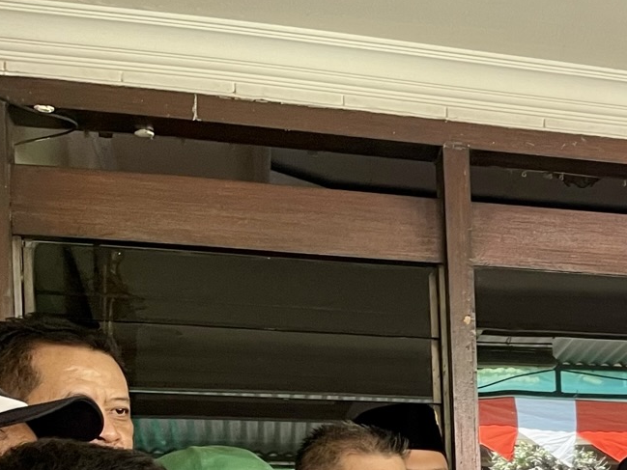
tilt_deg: -3.7
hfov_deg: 20.7
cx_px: 905
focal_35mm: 82
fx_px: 1486
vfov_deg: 16.8
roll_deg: +0.5
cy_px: 644
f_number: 1.6
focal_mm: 5.1
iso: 160
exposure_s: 1/60
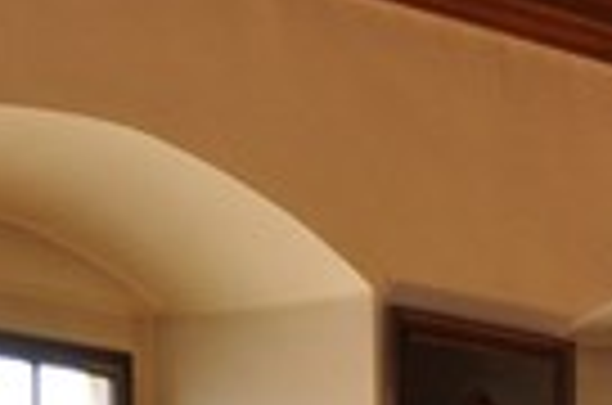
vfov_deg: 6.2
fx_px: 3443
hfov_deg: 9.3
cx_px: 1332
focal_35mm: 203
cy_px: 1233
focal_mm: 18
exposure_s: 1/125
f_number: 3.5
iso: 400
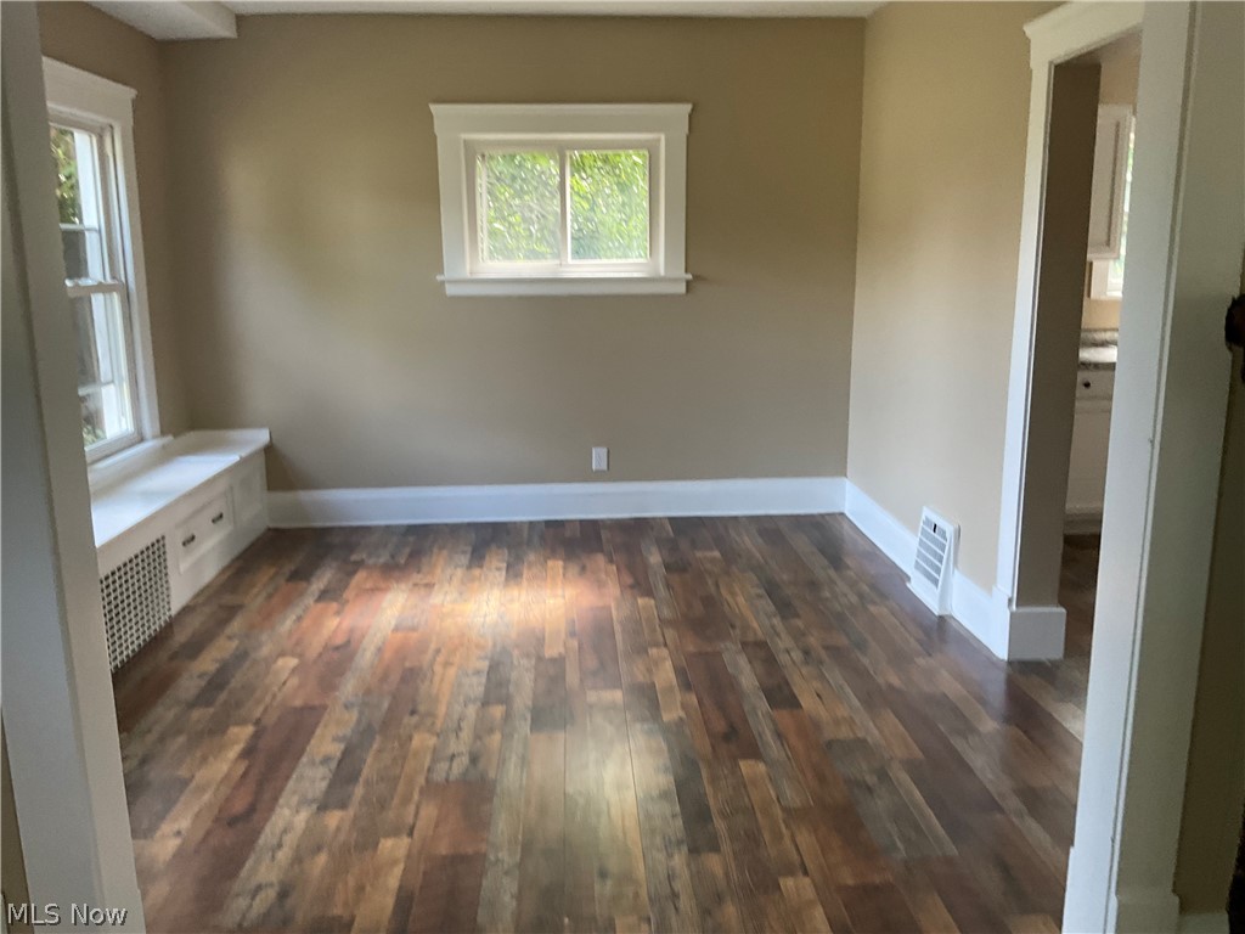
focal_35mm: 29
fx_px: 1043
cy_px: 467
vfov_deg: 48.2
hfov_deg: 61.7
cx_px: 622
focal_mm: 3
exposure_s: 1/60
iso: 64
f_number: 1.8
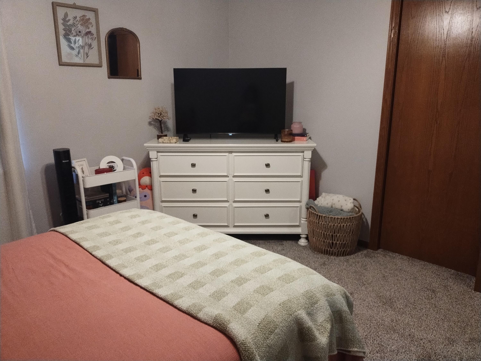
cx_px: 240
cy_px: 180
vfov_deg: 54.9
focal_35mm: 25
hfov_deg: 69.4
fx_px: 347
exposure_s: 1/40
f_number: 1.7
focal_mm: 4.71
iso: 409
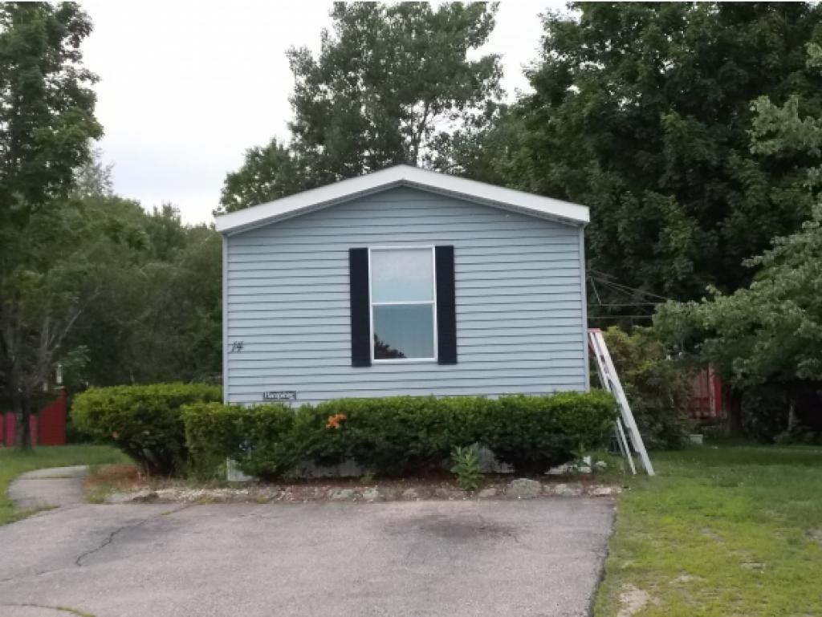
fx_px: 1378
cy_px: 308
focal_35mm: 58
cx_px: 411
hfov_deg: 33.2
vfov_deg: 25.3
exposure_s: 1/250
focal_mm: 10.3
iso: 400
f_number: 4.9
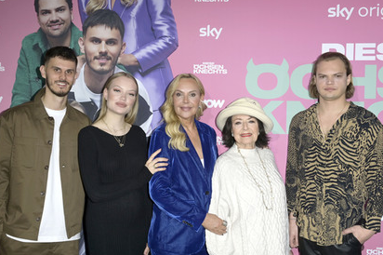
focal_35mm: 46
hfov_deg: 42.8
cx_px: 183
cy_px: 136
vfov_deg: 29.2
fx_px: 489
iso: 400
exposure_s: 1/200
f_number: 5
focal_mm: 42
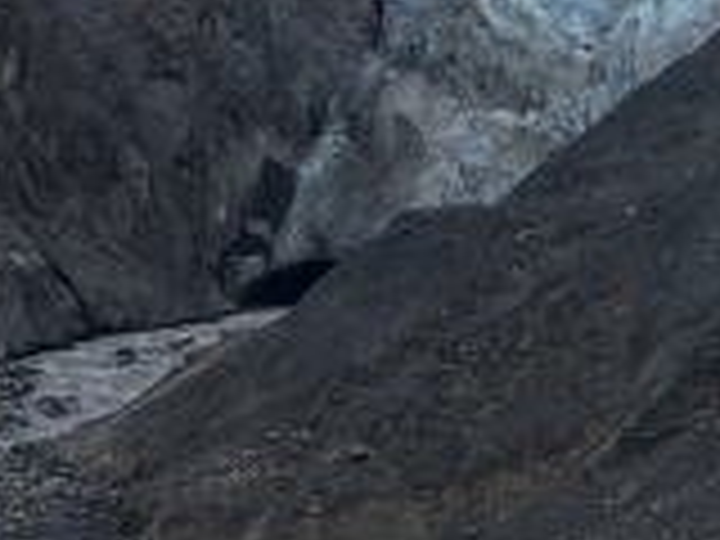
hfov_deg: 16.6
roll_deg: -1.0
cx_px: 729
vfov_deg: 12.7
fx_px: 2413
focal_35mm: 116
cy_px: 162
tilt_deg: -1.0
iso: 25
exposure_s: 1/725
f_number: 2.2
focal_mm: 4.15
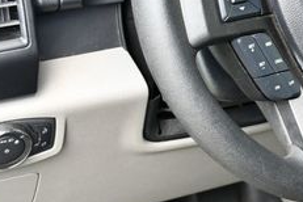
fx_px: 934
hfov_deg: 17.4
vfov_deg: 12.2
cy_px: -8
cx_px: 380
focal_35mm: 111
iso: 800
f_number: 3.8
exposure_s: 1/125
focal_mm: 20
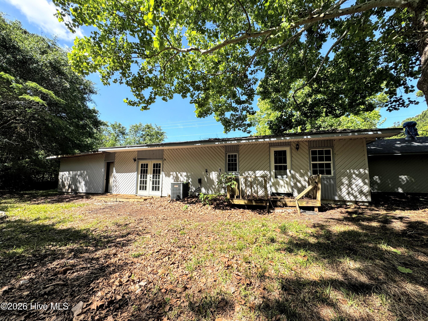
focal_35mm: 14
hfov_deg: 102.1
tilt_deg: +6.5
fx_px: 173
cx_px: 214
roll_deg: -0.3
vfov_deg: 85.7
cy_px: 160
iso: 40
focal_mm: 2.22
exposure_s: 1/932
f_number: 2.2
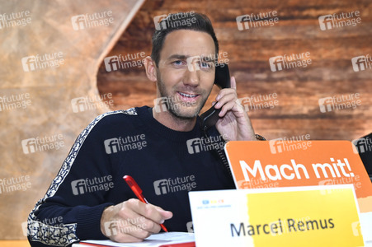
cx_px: 186
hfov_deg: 44.5
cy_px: 124
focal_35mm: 44
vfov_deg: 30.5
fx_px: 454
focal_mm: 44
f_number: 4
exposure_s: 1/200
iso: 1000
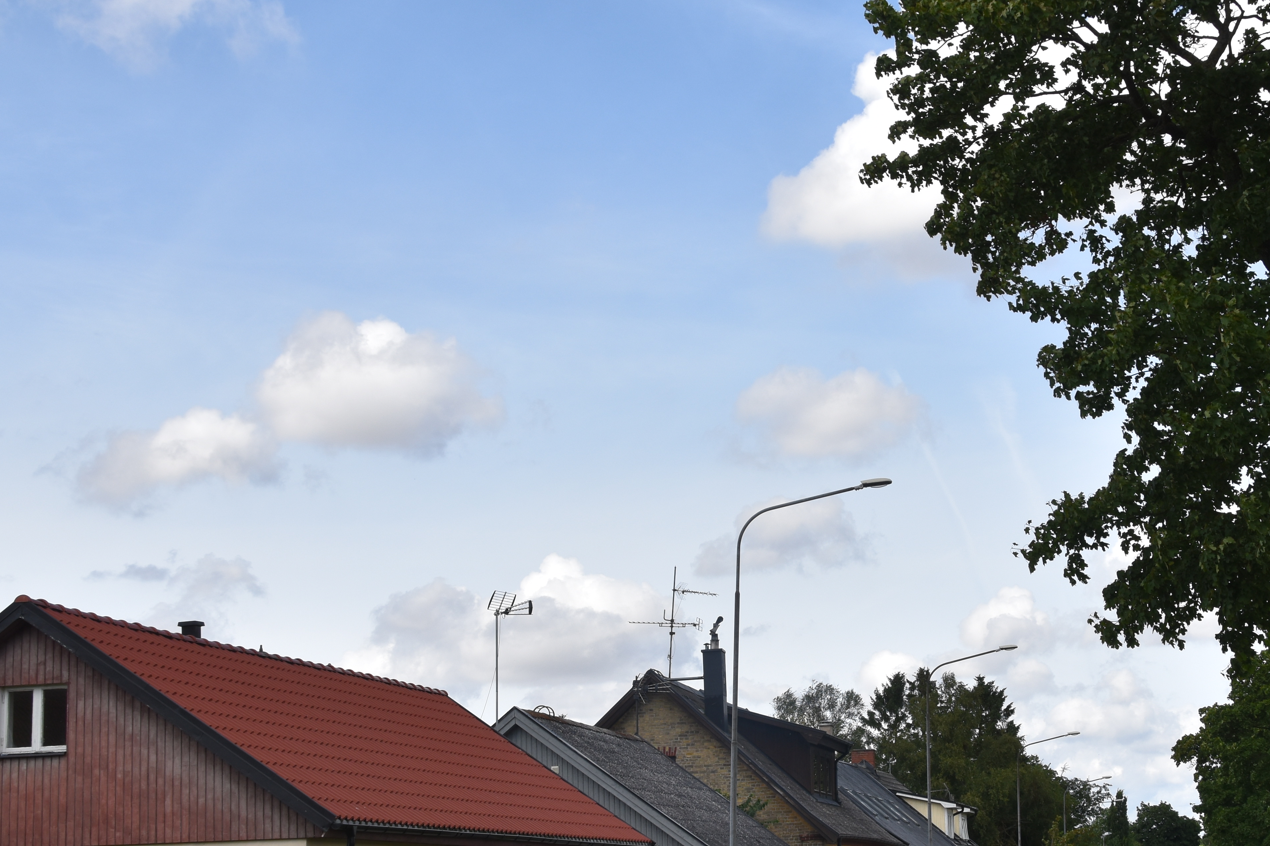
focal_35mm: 61
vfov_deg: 22.2
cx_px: 800
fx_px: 2152
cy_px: 496
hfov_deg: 32.7
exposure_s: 1/400
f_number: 10
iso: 200
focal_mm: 26
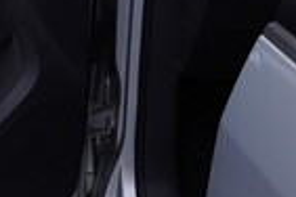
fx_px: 1151
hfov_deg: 13.4
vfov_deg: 9.6
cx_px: -216
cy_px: -64
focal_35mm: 140
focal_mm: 24
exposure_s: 1/100
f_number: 4.5
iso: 125
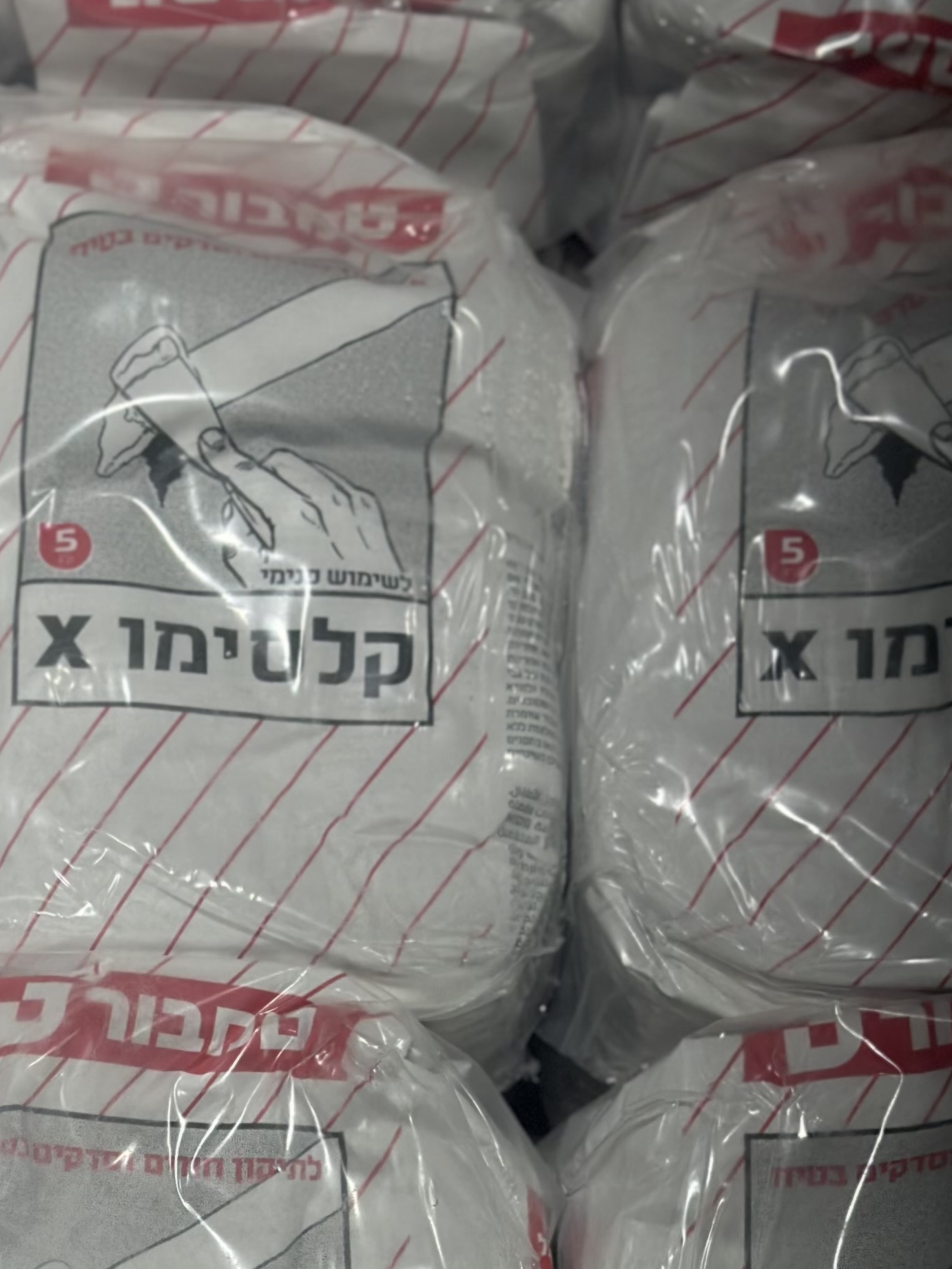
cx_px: -9
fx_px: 3851
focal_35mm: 105
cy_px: 1215
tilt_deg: -72.0
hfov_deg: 13.9
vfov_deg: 18.3
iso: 80
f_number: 1.78
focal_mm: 6.86
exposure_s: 1/234
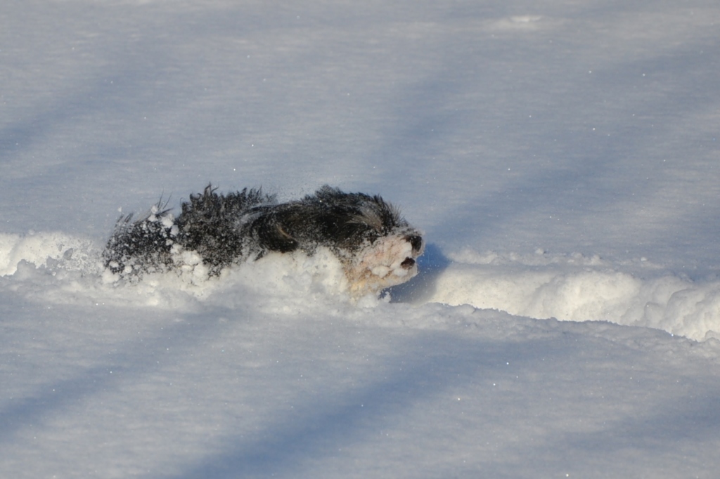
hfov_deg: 13.0
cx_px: 360
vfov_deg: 8.7
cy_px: 240
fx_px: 3149
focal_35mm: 158
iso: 250
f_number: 7.1
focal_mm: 105
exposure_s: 1/2000
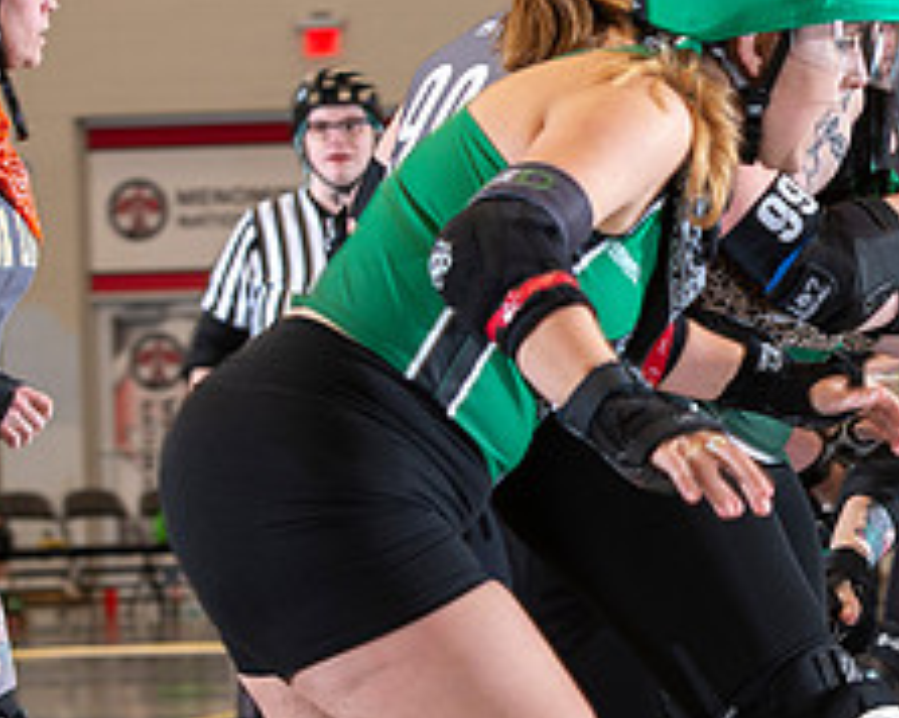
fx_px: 5583
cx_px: 939
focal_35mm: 210
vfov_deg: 7.4
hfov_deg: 9.1
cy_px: 438
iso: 640
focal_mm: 86
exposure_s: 1/160
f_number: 5.6
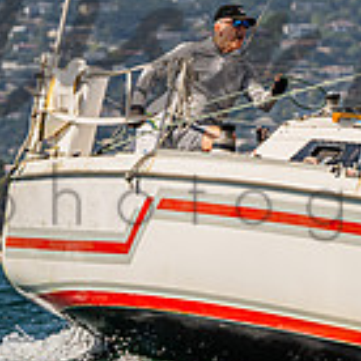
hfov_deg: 2.5
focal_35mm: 694
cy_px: 7
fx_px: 8188
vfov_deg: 2.5
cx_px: 560
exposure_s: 1/2500
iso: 500
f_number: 8
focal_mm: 190
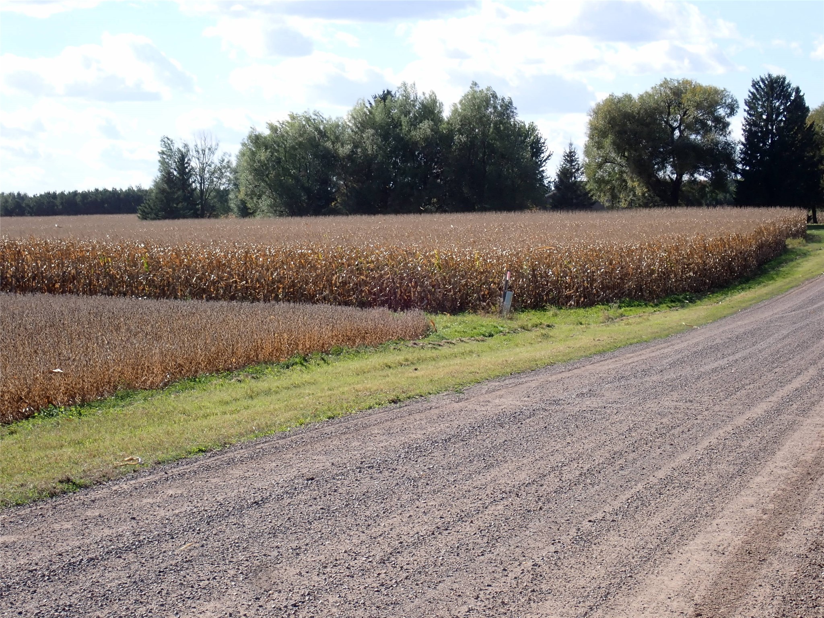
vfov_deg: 14.8
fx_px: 2380
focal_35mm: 100
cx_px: 412
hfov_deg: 19.6
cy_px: 309
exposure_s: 1/200
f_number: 6.3
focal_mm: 18
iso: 100
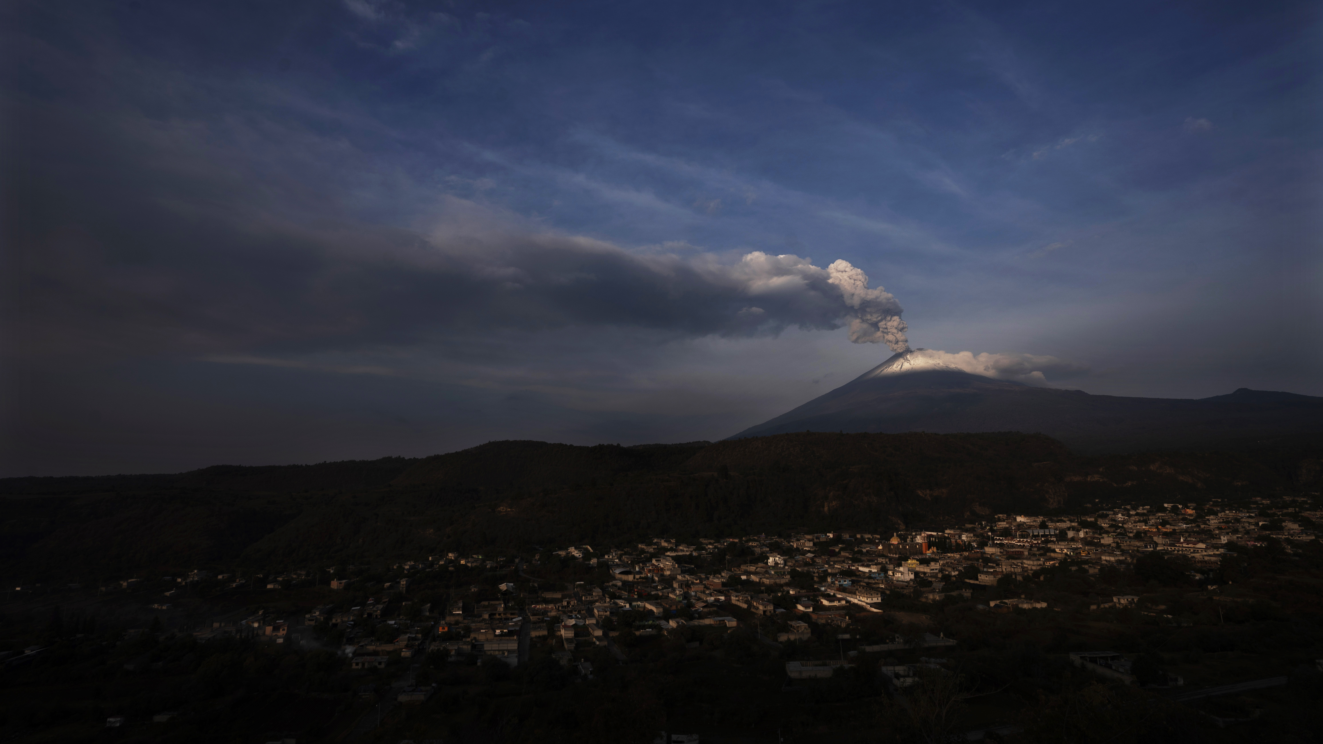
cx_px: 658
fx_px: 667
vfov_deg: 58.2
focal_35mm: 19
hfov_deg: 89.6
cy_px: 325
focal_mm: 18
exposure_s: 1/160
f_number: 9
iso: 50
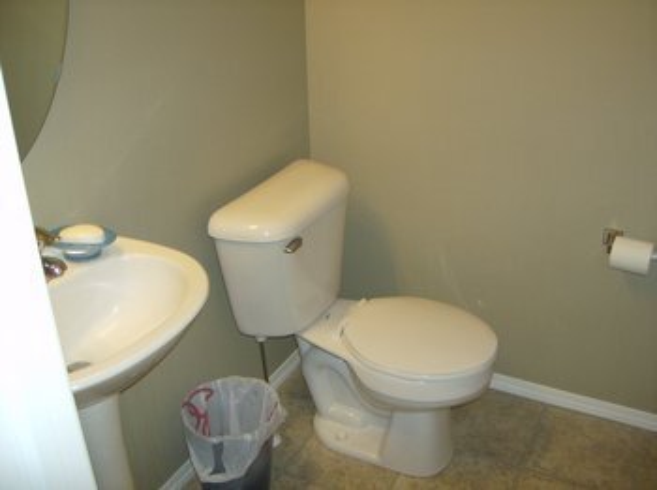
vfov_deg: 39.5
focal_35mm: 36
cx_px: 328
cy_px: 245
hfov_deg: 51.4
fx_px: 682
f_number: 2.8
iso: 200
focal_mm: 6
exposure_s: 1/60
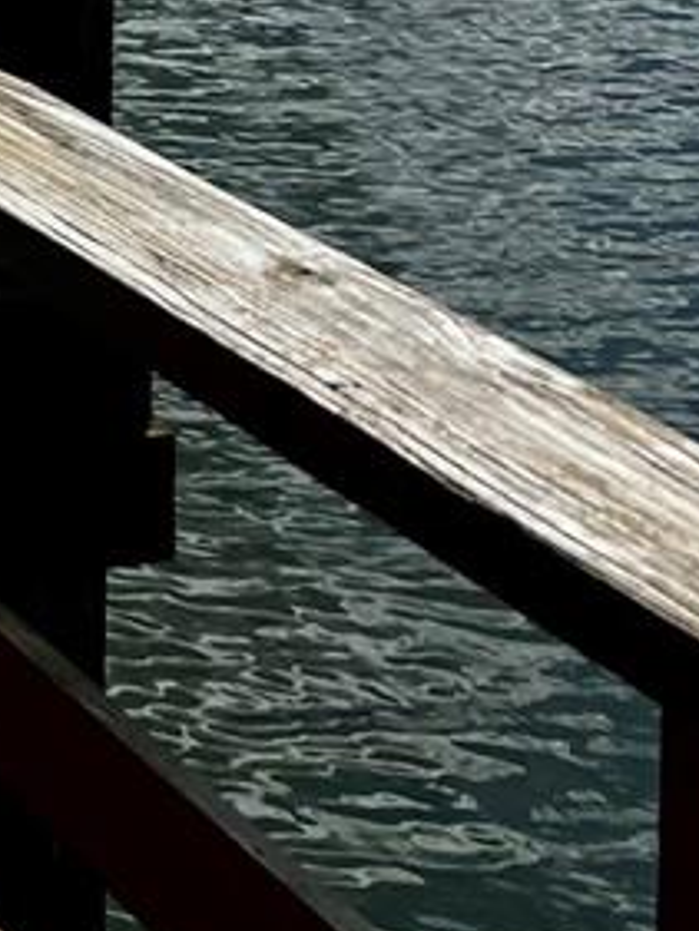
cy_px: -749
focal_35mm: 111
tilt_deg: -2.6
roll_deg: -0.4
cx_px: -629
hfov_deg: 12.1
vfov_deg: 15.3
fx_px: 2986
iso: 50
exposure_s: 1/14286
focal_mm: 5.7
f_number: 1.5
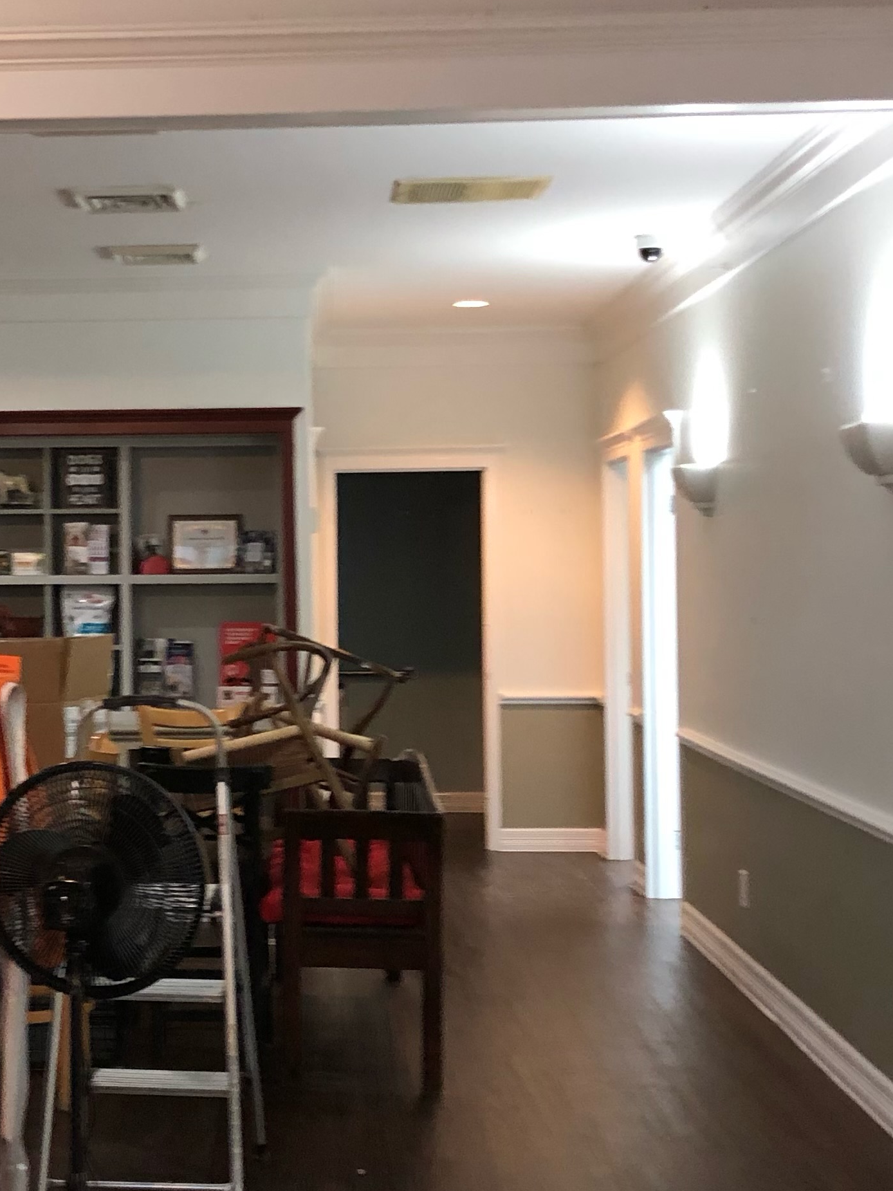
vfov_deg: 31.7
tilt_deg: +0.0
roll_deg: -0.6
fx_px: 2098
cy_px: 623
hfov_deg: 23.7
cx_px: 183
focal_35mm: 61
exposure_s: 1/15
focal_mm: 3.99
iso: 64
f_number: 1.8
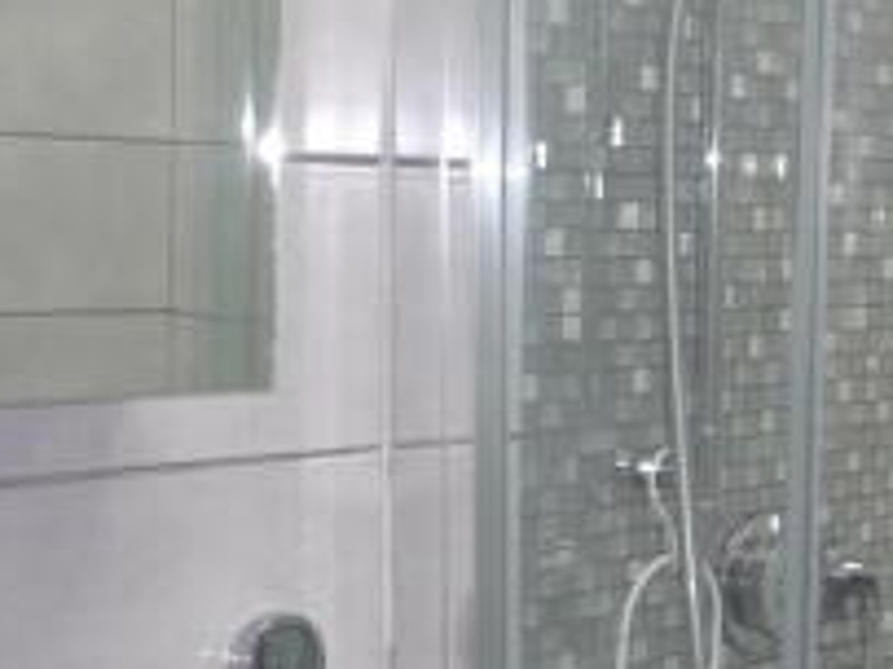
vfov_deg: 15.5
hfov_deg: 19.3
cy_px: 526
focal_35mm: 95
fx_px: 2449
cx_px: 1124
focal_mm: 5.5
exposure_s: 1/30
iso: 100
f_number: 2.8
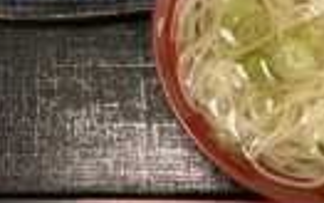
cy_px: -110
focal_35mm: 94
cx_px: 105
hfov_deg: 22.0
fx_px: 830
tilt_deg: -71.9
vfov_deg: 13.1
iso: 320
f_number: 2.4
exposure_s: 1/40
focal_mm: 3.3
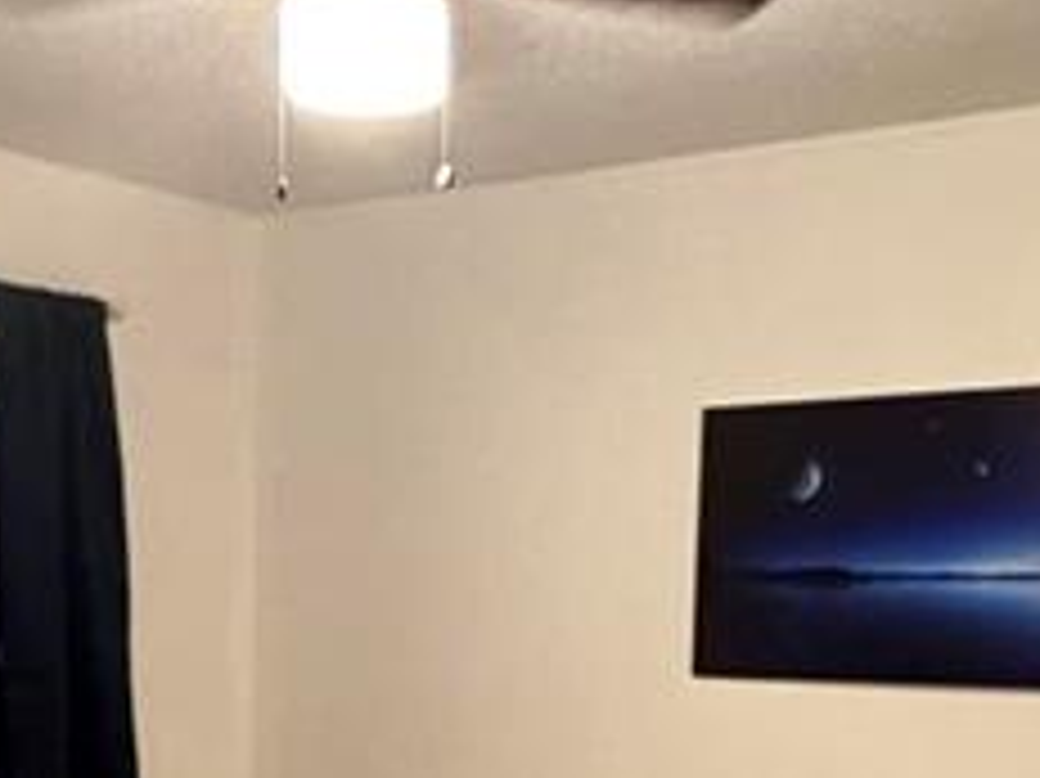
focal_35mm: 62
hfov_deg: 31.2
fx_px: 1862
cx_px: 513
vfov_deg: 21.6
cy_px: 985
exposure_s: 1/60
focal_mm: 2.22
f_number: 2.2
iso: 640
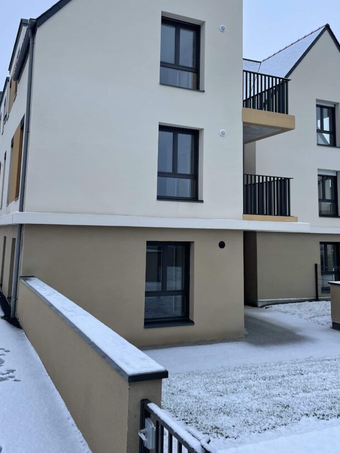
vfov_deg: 54.7
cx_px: 169
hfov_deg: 42.9
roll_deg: -0.8
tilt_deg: +9.0
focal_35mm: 33
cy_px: 168
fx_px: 432
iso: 80
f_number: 1.6
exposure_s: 1/121
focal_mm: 4.2
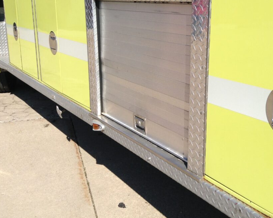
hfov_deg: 39.9
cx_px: 182
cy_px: 95
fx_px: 372
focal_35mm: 46
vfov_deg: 32.7
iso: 25
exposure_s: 1/1318
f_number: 2.4
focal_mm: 3.3
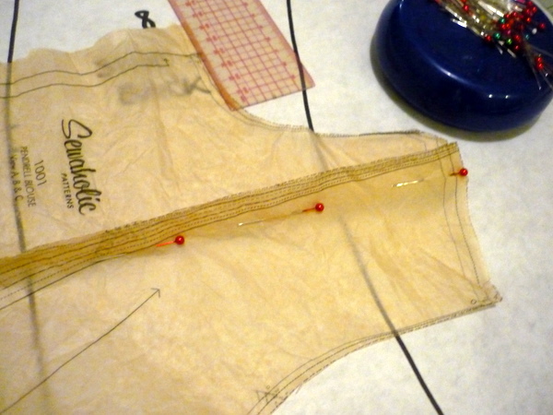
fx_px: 527
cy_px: 208
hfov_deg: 55.4
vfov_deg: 42.9
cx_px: 276
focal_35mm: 33
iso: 800
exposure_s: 1/25
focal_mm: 5.5
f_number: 2.8
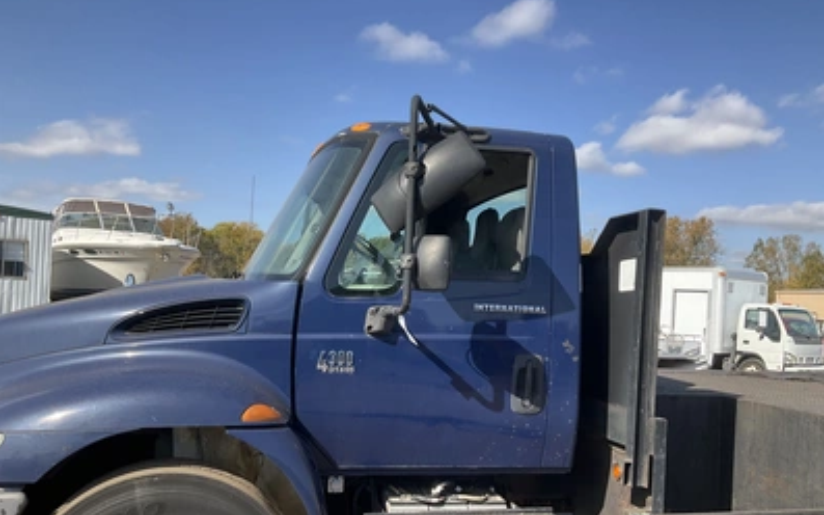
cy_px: 280
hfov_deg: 61.2
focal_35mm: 31
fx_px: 696
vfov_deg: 40.5
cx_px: 411
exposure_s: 1/929
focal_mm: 3
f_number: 1.8
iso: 25
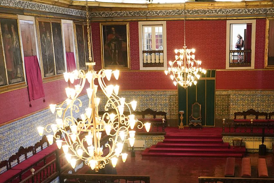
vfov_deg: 23.2
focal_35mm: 57
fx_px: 434
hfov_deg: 34.9
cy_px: 163
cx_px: 162
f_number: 3.2
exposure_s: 1/80
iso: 3200
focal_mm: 24
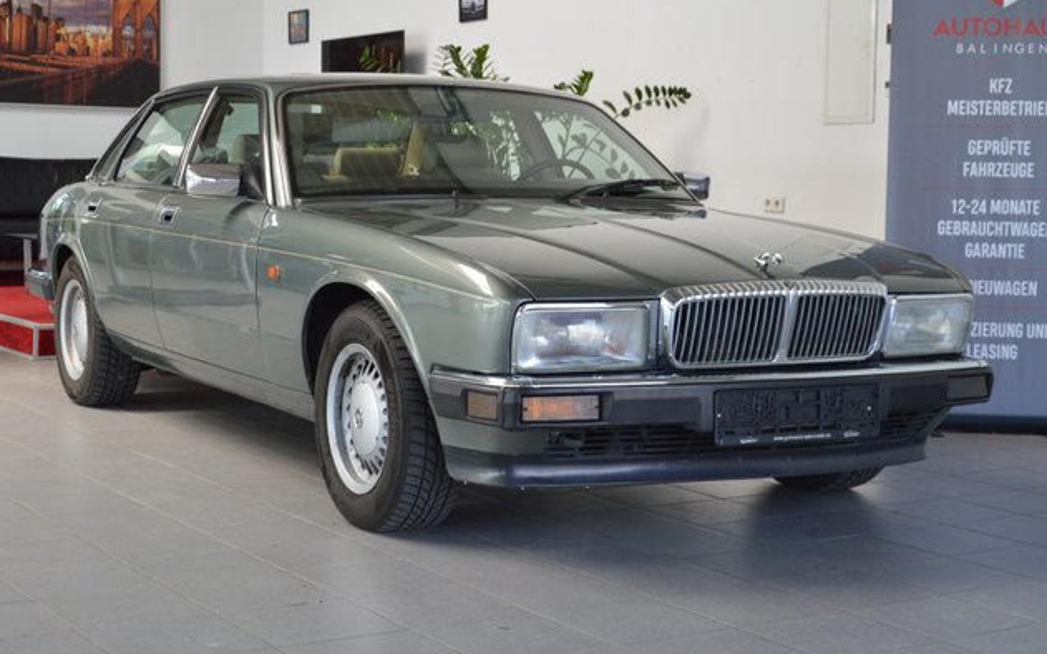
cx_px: 528
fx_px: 1769
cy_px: 307
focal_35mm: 62
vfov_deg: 20.9
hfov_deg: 33.0
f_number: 5.6
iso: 400
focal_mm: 40
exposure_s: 1/125
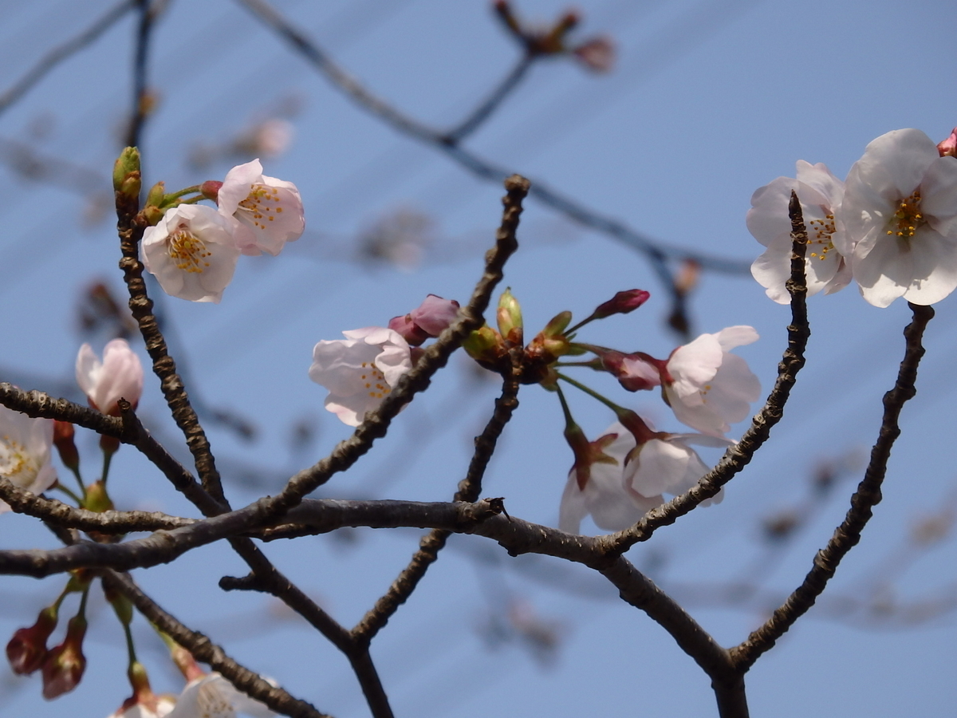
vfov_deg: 5.4
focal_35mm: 274
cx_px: 478
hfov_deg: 7.2
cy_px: 359
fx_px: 7575
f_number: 6.4
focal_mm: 48.9
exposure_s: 1/500
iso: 125
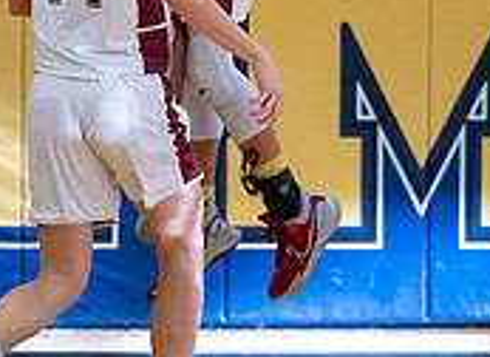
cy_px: -20
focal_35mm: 791
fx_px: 11081
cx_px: 154
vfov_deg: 1.8
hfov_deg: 2.5
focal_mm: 200
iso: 5000
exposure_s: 1/1000
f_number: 2.8
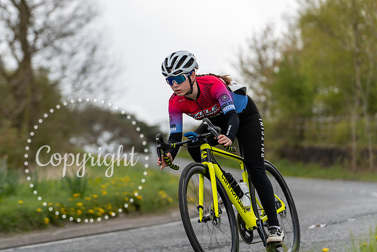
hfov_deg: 11.2
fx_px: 1922
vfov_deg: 7.5
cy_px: 87
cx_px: 130
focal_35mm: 183
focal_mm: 140
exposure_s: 1/640
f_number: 3.5
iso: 200
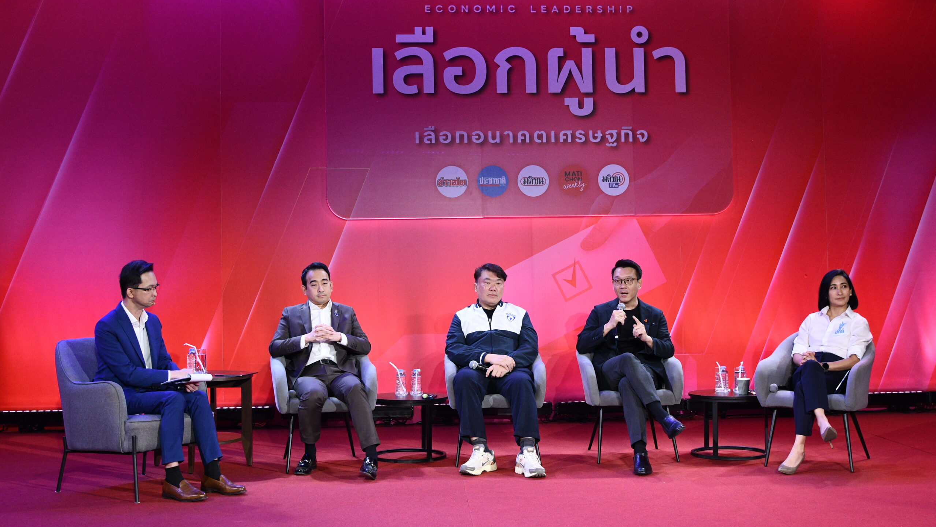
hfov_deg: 48.4
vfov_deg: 28.3
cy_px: 257
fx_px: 1042
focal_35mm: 42
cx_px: 469
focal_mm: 27
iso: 1250
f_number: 5.6
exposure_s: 1/200
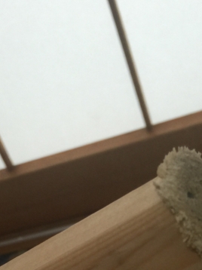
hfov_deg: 17.7
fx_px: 647
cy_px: 356
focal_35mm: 83
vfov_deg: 21.3
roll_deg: +30.2
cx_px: 60
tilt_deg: -42.3
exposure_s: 1/40
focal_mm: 4.15
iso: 32
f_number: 2.2
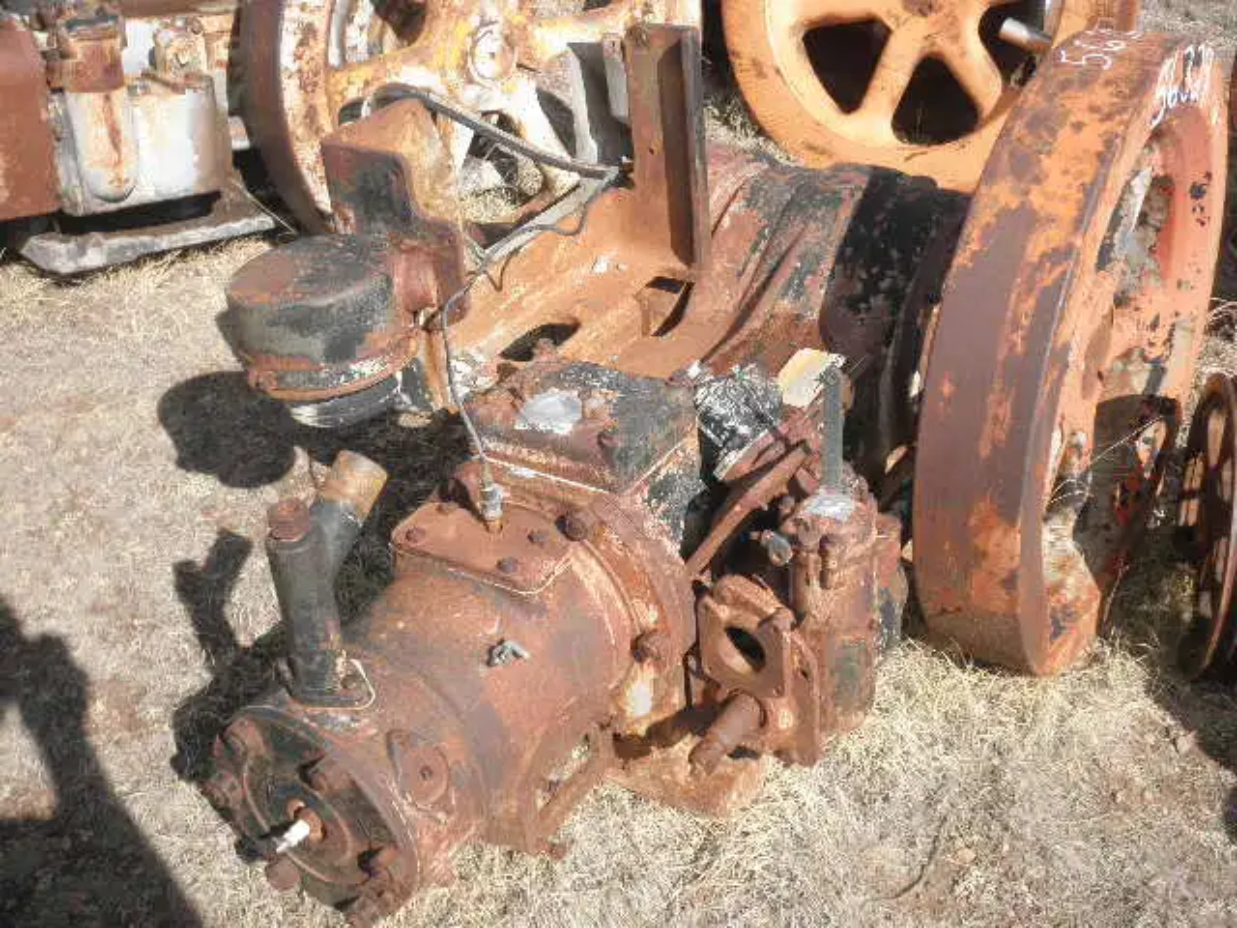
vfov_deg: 32.9
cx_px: 618
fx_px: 1572
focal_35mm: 44
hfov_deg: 42.9
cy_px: 464
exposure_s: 1/80
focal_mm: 7.9
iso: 64
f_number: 9.6
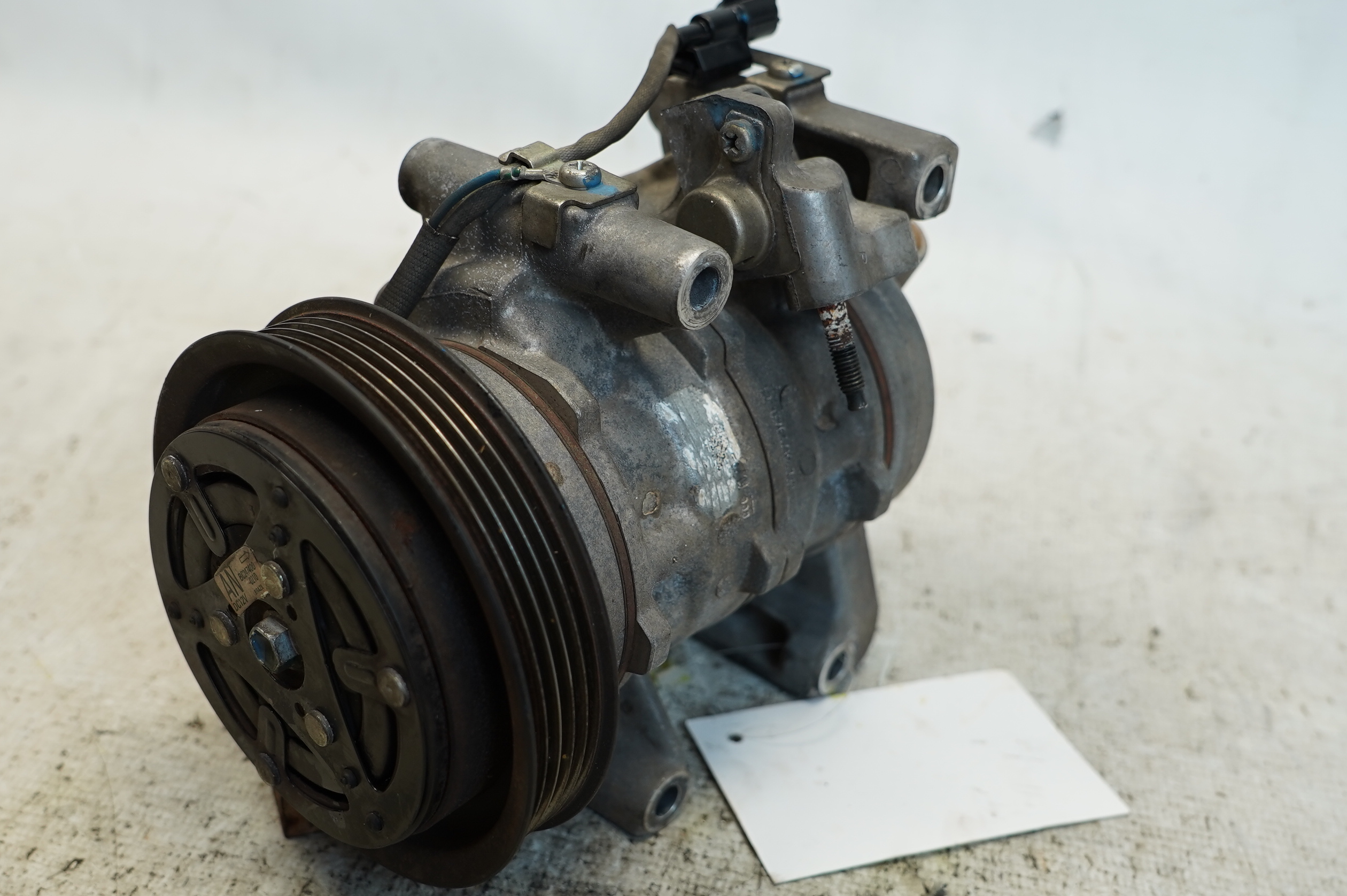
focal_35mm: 37
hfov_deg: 51.9
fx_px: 1383
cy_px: 428
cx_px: 623
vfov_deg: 35.9
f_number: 4
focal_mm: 21
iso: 250
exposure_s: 1/60
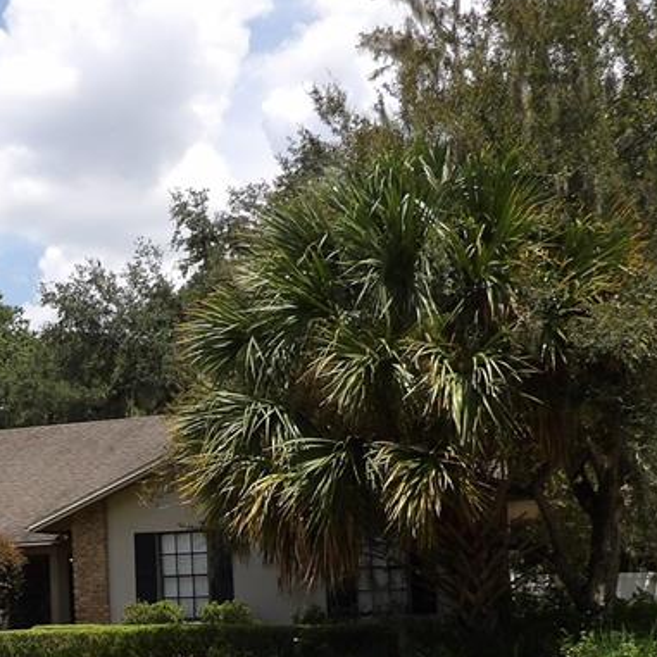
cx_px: -14
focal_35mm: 57
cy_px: 619
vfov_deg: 28.6
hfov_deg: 28.1
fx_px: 1224
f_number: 4.6
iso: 100
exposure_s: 1/602
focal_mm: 4.3
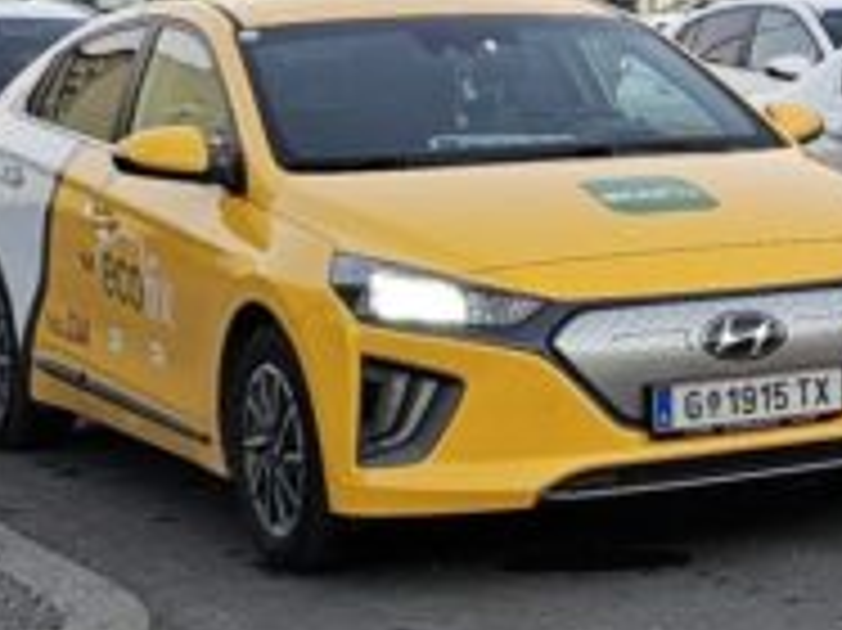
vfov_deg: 11.7
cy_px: 248
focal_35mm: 126
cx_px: 1333
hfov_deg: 14.4
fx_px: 3063
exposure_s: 1/55
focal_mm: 6.3
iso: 80
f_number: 1.7
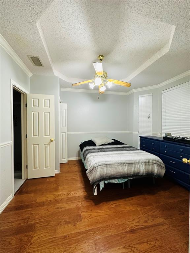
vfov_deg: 102.1
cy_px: 126
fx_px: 102
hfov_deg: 85.7
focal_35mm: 14
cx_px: 95
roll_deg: +0.1
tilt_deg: -1.1
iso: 200
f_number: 2.2
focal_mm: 2.22
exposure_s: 1/60
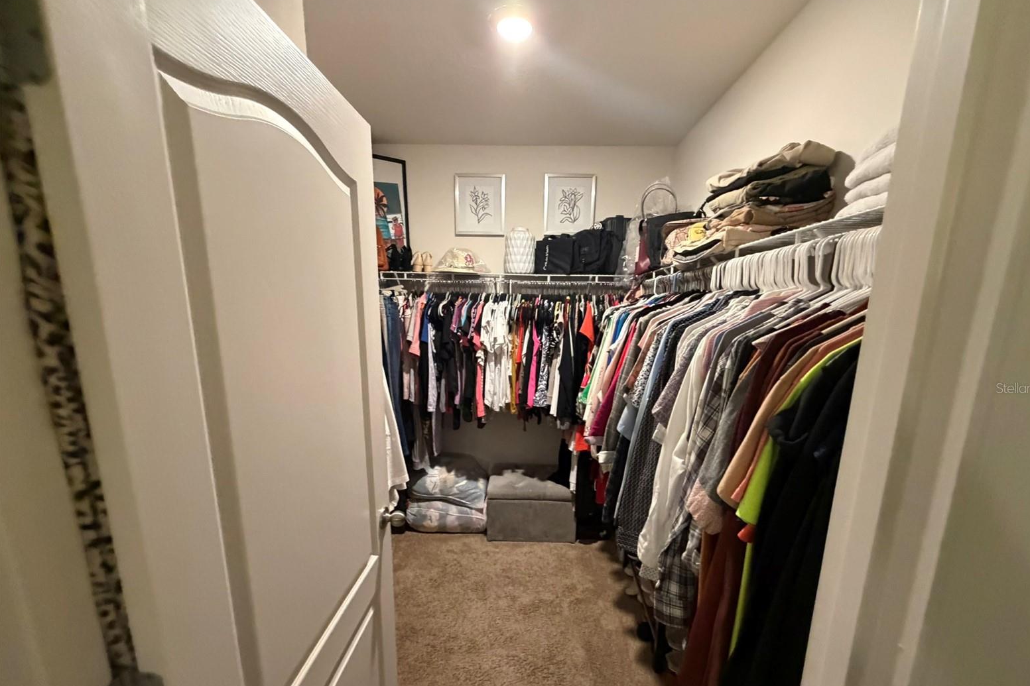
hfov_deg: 100.4
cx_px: 528
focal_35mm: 15
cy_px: 388
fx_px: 429
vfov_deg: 76.9
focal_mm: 2.22
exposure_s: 1/60
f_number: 2.2
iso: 800
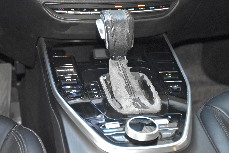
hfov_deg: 27.0
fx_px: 477
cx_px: 114
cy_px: 76
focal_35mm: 75
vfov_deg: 18.2
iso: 4000
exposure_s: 1/60
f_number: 4.8
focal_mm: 50
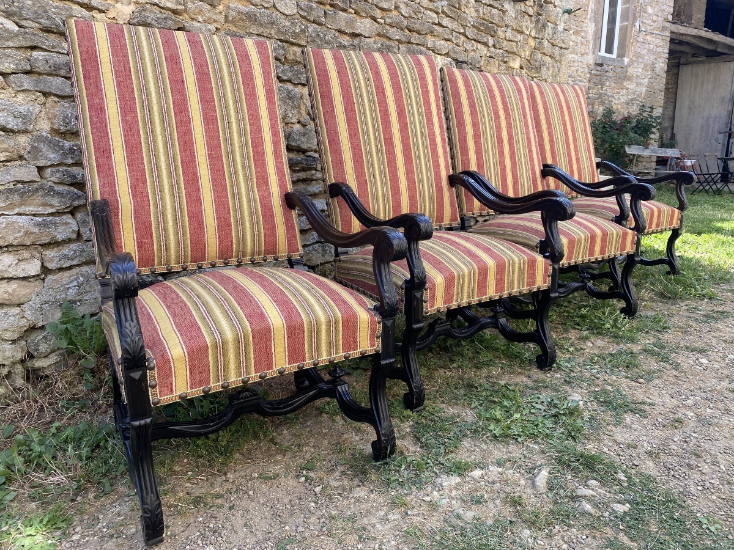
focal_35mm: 26
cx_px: 367
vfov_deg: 53.1
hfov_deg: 67.3
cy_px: 275
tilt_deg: -10.5
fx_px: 551
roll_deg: +0.6
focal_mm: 4.25
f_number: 1.8
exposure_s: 1/374
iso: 32
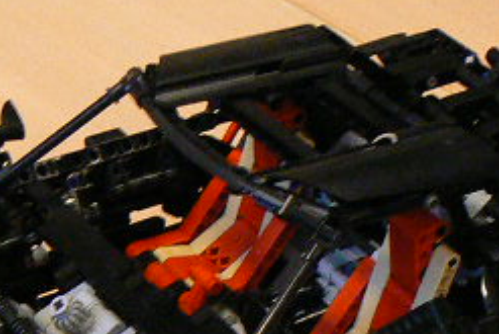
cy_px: 381
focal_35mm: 132
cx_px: 139
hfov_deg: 15.5
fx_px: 1831
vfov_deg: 10.3
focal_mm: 6
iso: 200
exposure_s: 1/13
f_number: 2.8
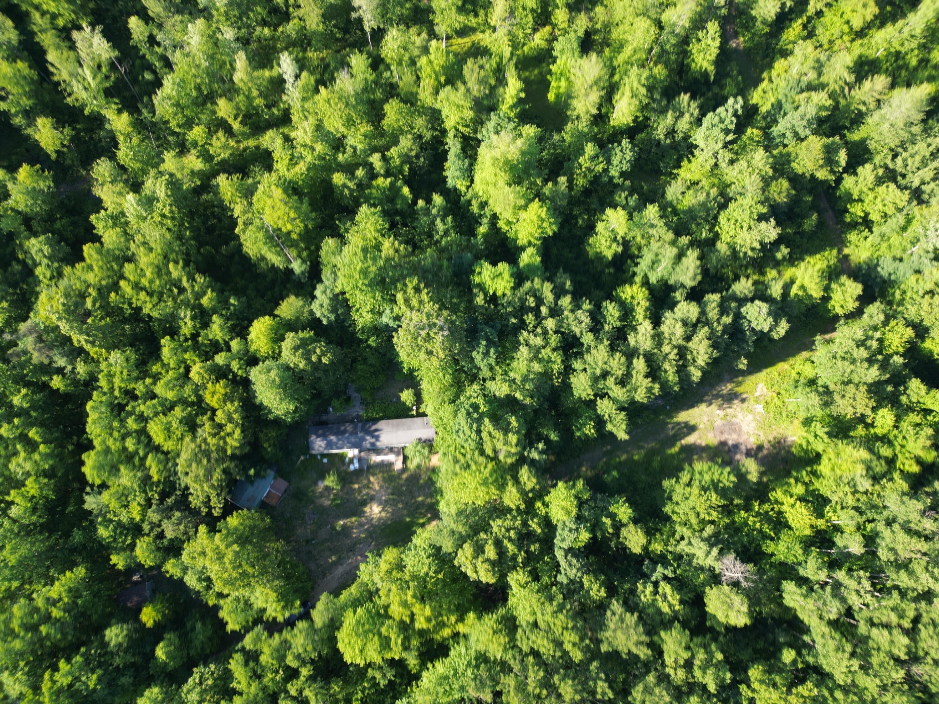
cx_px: 470
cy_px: 352
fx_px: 651
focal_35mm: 24
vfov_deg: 56.8
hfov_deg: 71.6
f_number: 1.7
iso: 100
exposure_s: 1/400
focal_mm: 6.72
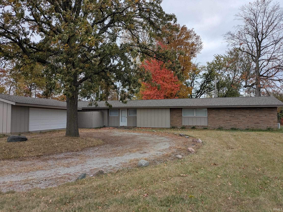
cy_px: 106
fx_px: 204
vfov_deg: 54.9
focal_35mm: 25
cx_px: 142
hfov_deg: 69.4
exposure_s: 1/846
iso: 54
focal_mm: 5.43
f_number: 1.89
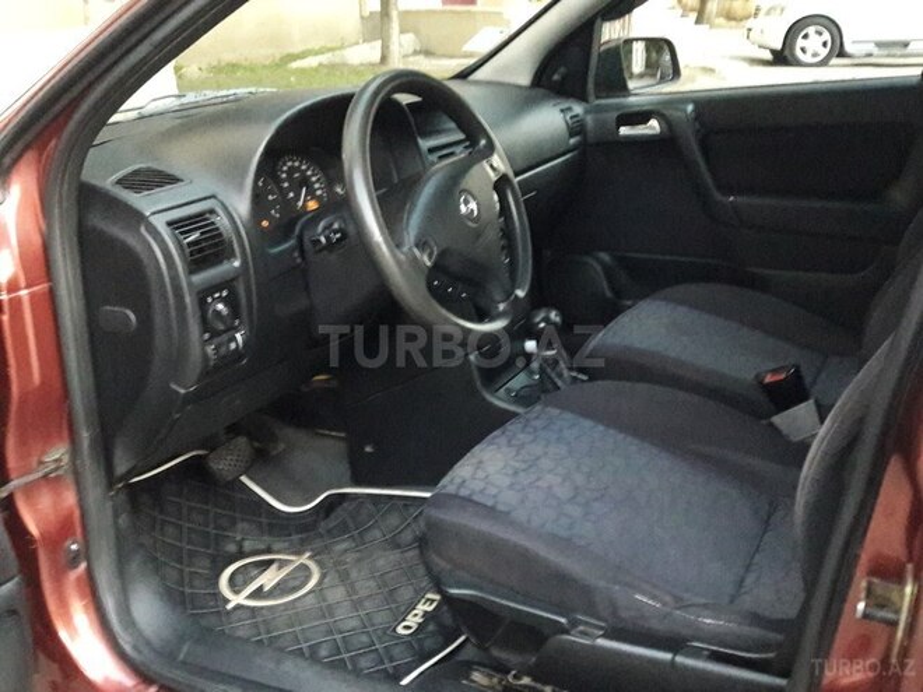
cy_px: 346
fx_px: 747
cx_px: 462
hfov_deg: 63.4
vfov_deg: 49.7
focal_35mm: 28
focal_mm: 3.7
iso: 800
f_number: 1.9
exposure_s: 1/17
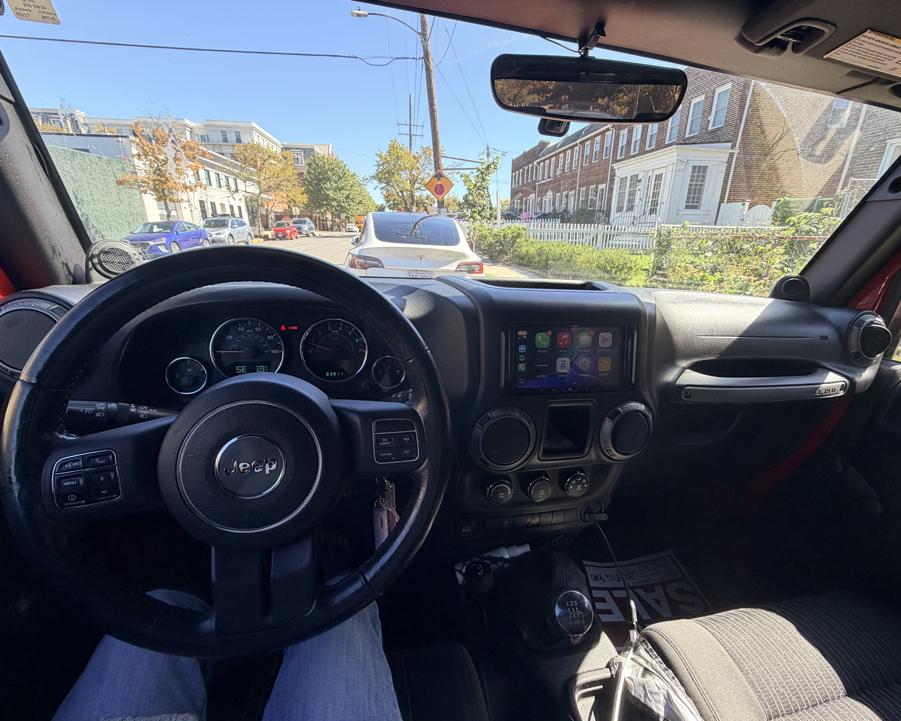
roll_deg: -0.3
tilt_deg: -19.1
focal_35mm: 15
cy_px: 370
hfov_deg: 96.8
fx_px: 400
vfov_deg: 84.0
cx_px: 464
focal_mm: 2.22
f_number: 2.2
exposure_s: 1/164
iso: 50
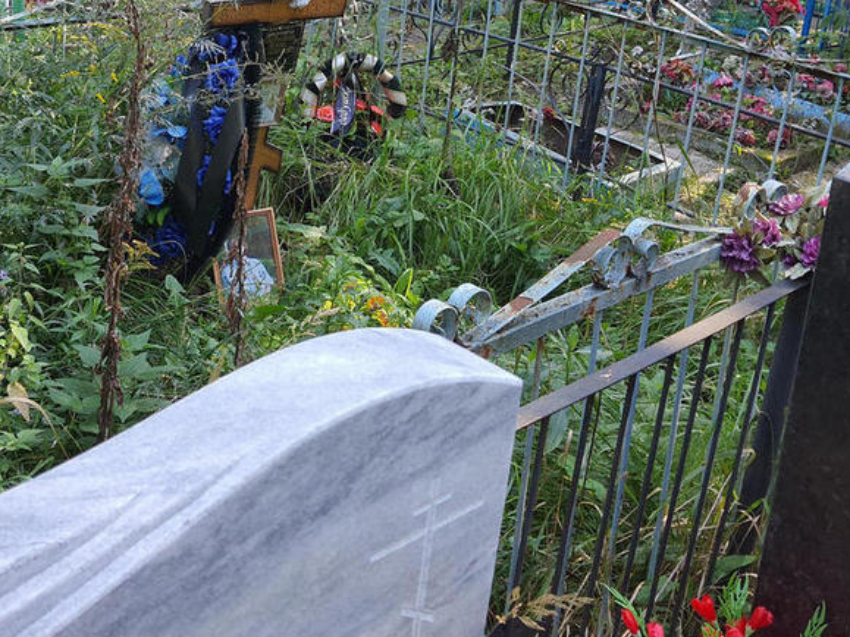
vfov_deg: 30.6
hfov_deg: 40.9
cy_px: 116
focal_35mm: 46
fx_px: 1129
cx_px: 304
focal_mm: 4.32
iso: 50
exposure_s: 1/129
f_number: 1.7
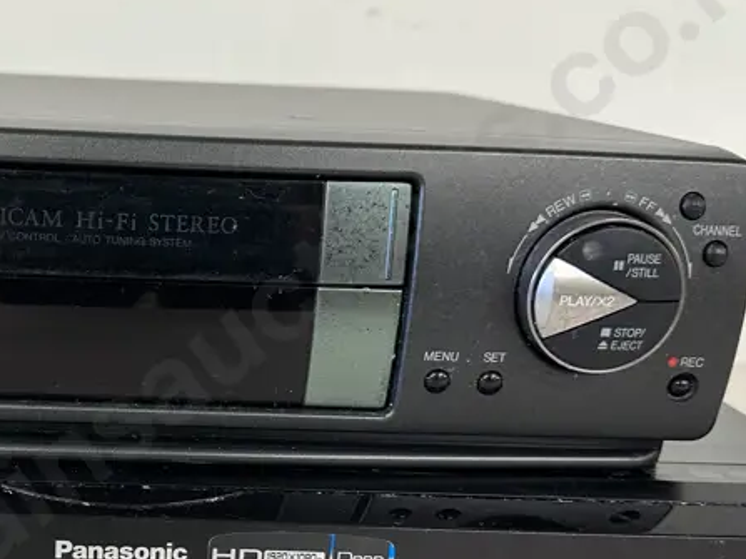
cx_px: 105
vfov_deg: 26.1
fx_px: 1185
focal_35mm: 55
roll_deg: -0.7
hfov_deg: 33.5
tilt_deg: -17.7
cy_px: 441
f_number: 1.78
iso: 125
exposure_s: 1/50
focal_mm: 6.86
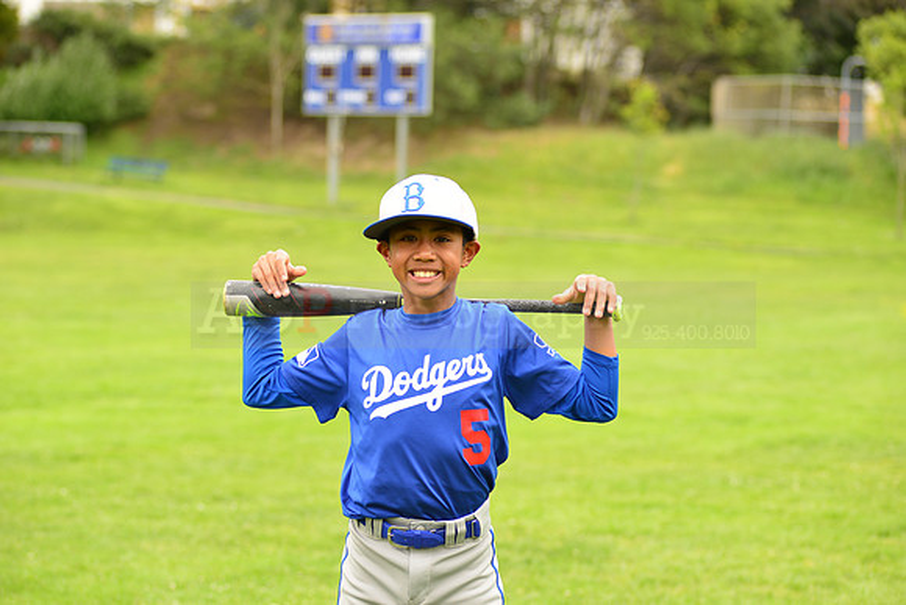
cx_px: 453
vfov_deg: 12.5
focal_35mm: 110
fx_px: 2769
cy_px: 302
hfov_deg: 18.6
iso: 160
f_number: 5
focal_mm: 110
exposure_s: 1/250
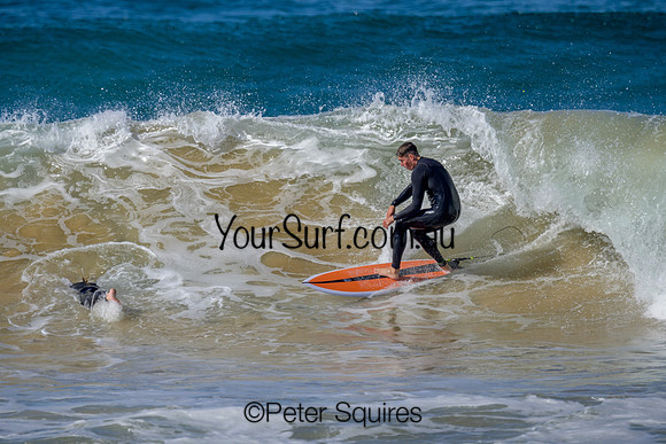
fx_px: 20335
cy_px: 200
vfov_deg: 1.3
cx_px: 313
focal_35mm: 1099
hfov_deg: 1.9
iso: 250
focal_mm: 800
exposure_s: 1/2000
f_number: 6.3
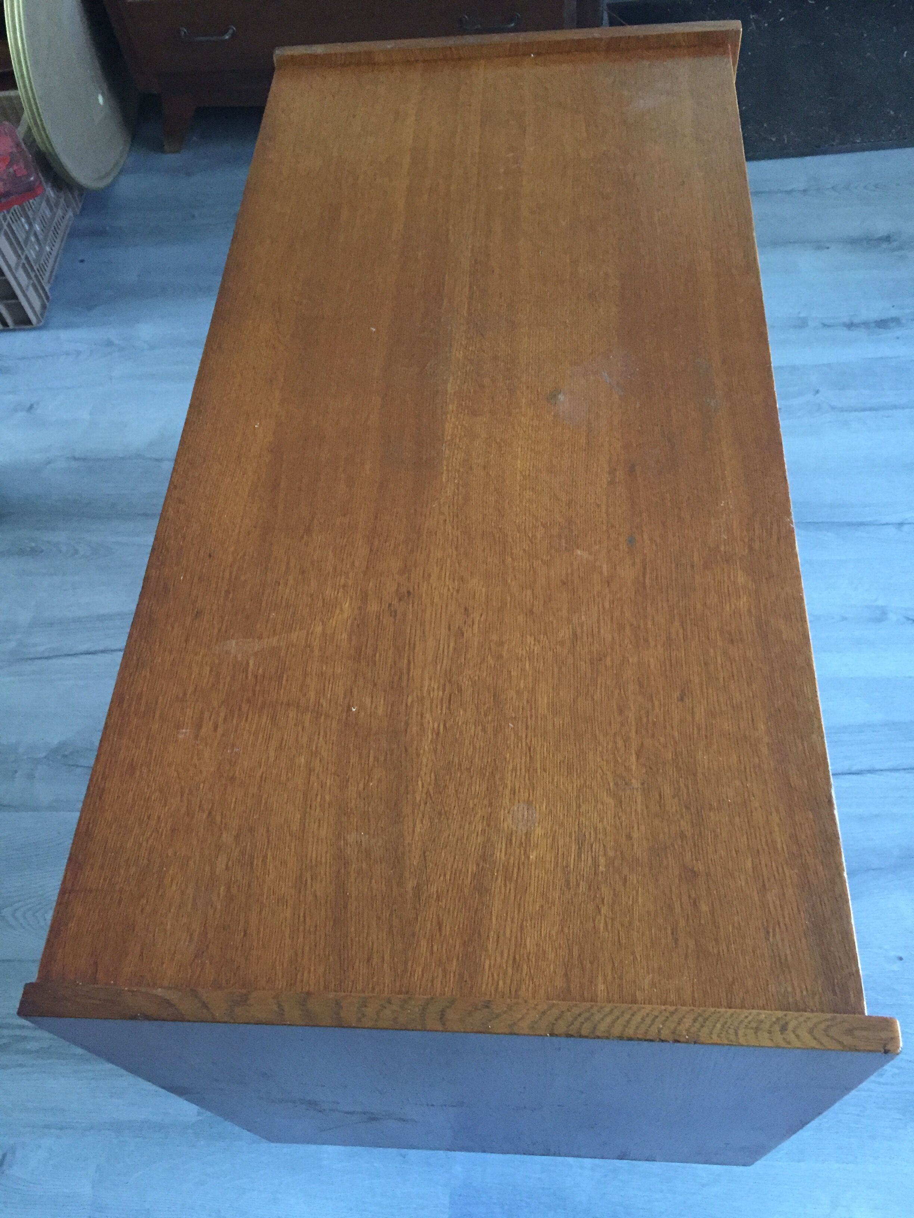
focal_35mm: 29
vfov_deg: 61.7
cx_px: 457
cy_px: 609
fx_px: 1021
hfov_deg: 48.2
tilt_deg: -57.1
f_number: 2.2
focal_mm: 4.15
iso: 250
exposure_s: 1/25
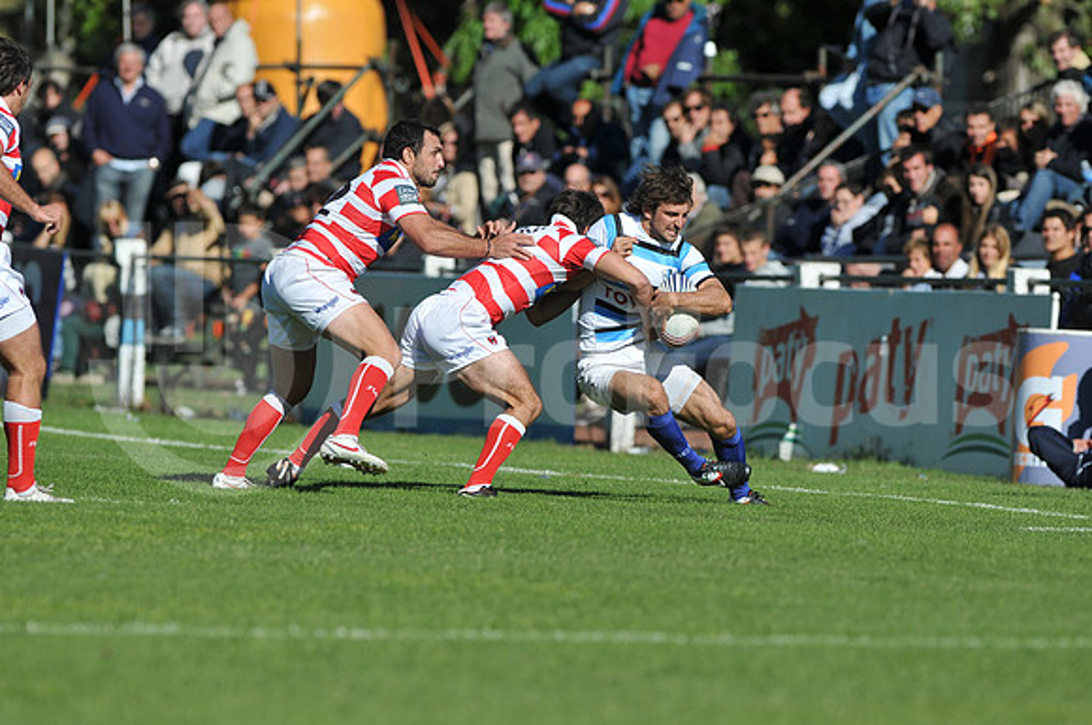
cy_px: 362
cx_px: 546
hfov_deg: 4.6
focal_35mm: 450
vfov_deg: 3.0
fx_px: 13631
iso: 200
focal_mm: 300
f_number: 3.5
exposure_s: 1/3200
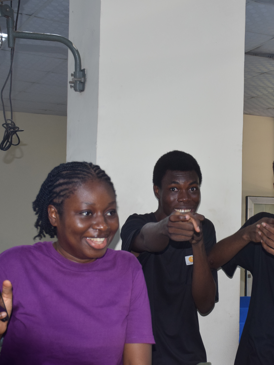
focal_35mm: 70
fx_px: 739
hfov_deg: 20.7
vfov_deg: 27.8
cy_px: 182
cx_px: 237
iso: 800
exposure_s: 1/125
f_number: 5.6
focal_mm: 32
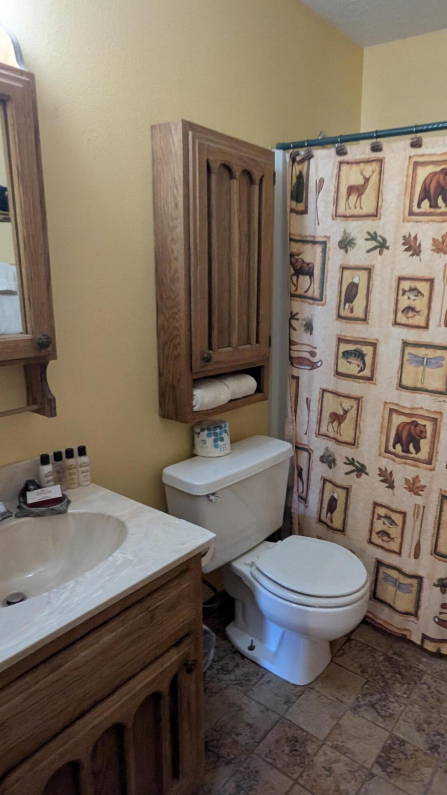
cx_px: 282
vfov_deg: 92.7
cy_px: 403
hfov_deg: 60.1
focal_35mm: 18
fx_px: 379
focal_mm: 2.22
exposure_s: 1/29.2
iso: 475
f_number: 2.2
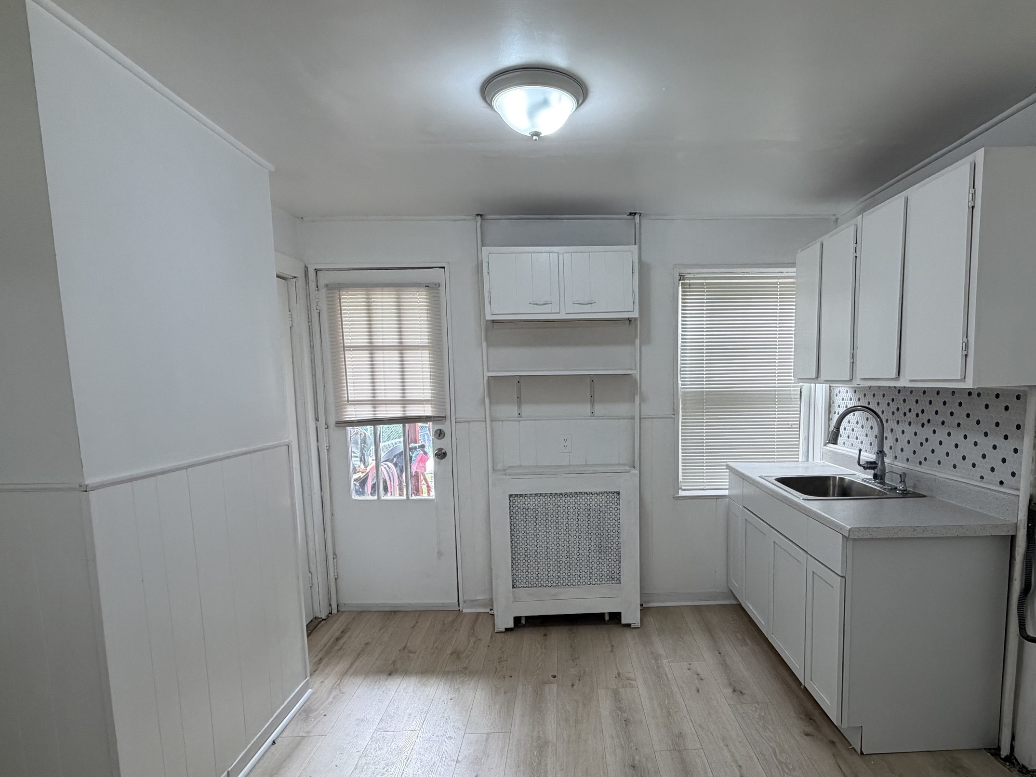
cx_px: 589
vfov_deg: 65.6
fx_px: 599
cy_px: 453
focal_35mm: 20
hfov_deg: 81.3
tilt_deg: -7.7
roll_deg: +0.9
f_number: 2.2
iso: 160
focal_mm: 2.22
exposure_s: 1/120
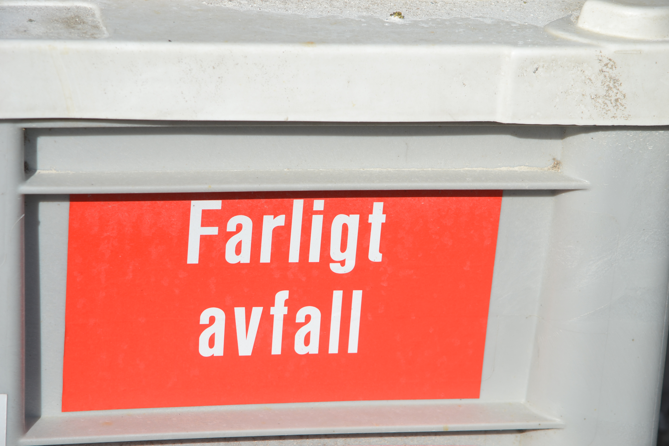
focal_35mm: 108
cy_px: 223
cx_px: 334
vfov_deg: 12.7
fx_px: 2007
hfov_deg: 18.9
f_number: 6.3
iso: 100
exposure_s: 1/640
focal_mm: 72
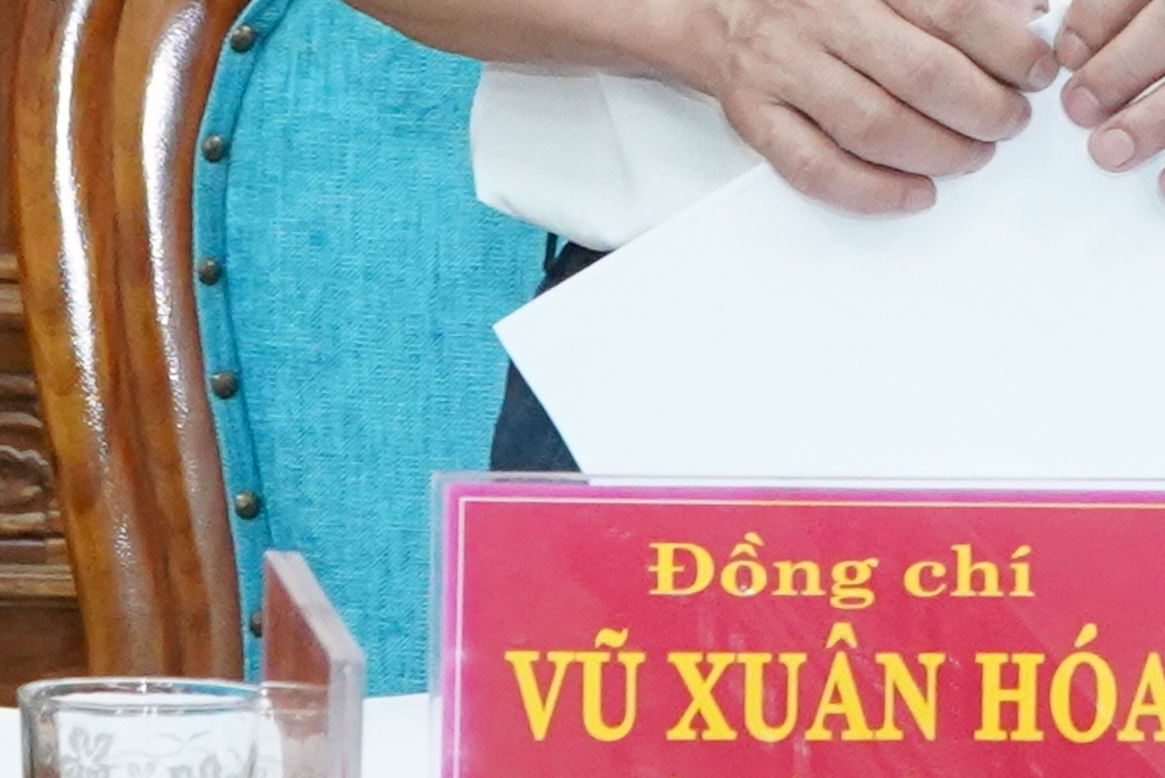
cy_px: -920
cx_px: 1004
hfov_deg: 5.7
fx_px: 11750
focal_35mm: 363
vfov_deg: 3.7
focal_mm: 54
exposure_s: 1/80
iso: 5000
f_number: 7.1
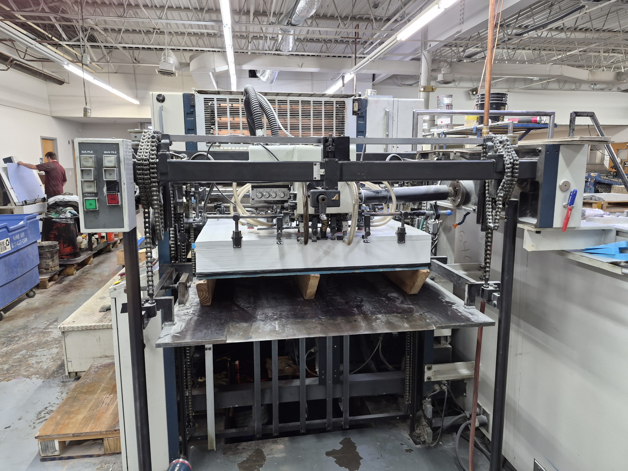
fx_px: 417
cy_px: 236
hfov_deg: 73.9
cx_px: 314
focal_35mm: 23
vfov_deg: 58.9
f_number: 1.8
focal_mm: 5.4
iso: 200
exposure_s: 1/69
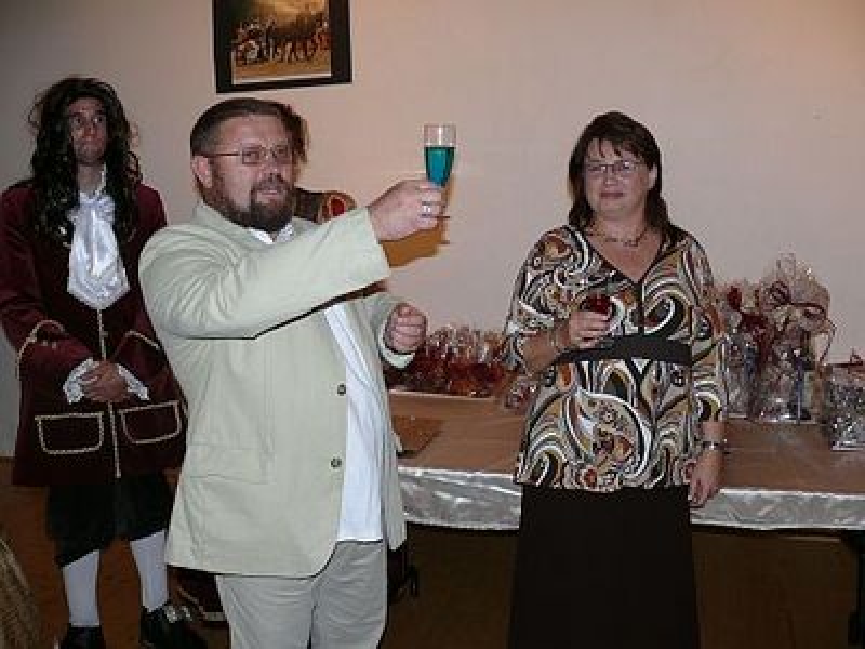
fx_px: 875
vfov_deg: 40.7
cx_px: 432
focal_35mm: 35
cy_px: 324
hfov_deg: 52.6
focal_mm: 7.4
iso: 100
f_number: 2.8
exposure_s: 1/30
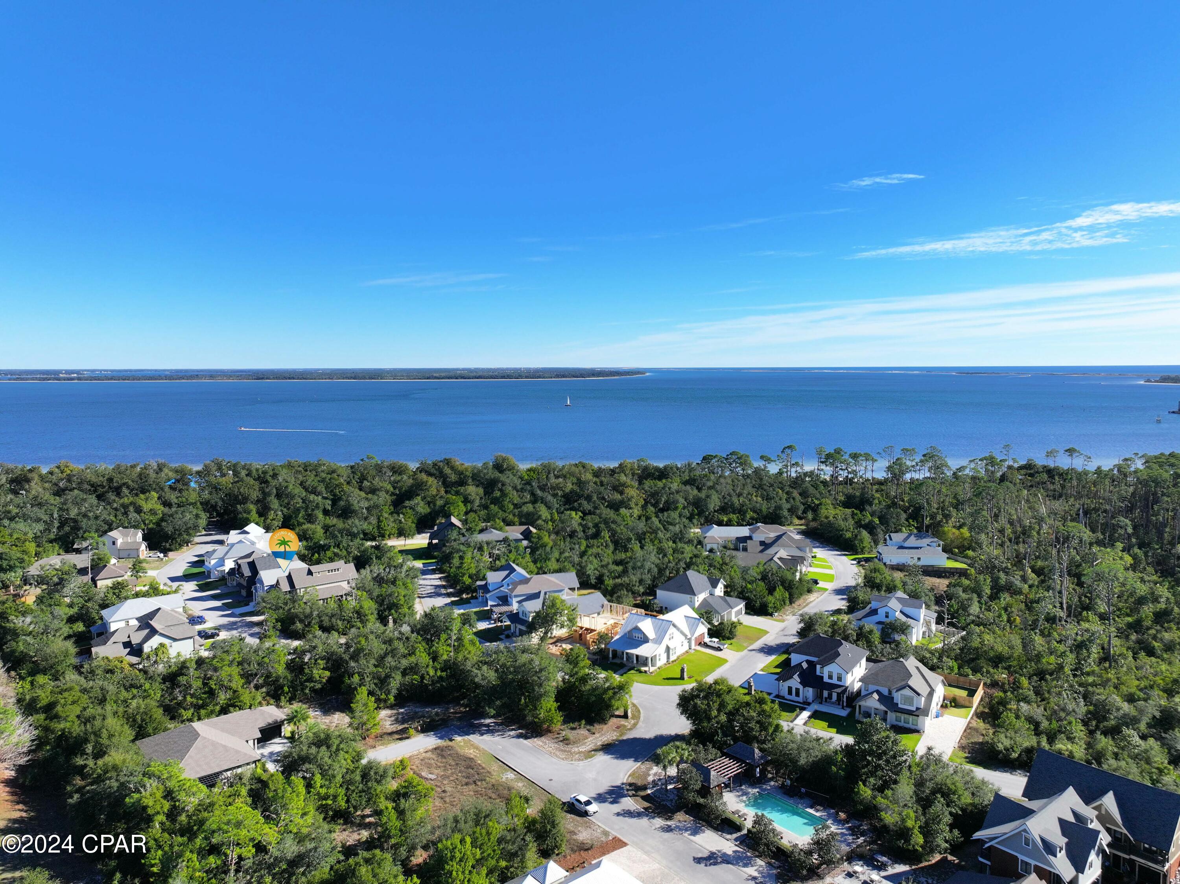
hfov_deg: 71.6
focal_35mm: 24
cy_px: 442
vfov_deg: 56.8
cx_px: 590
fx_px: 818
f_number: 2.8
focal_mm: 12.29
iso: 140
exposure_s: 1/1600
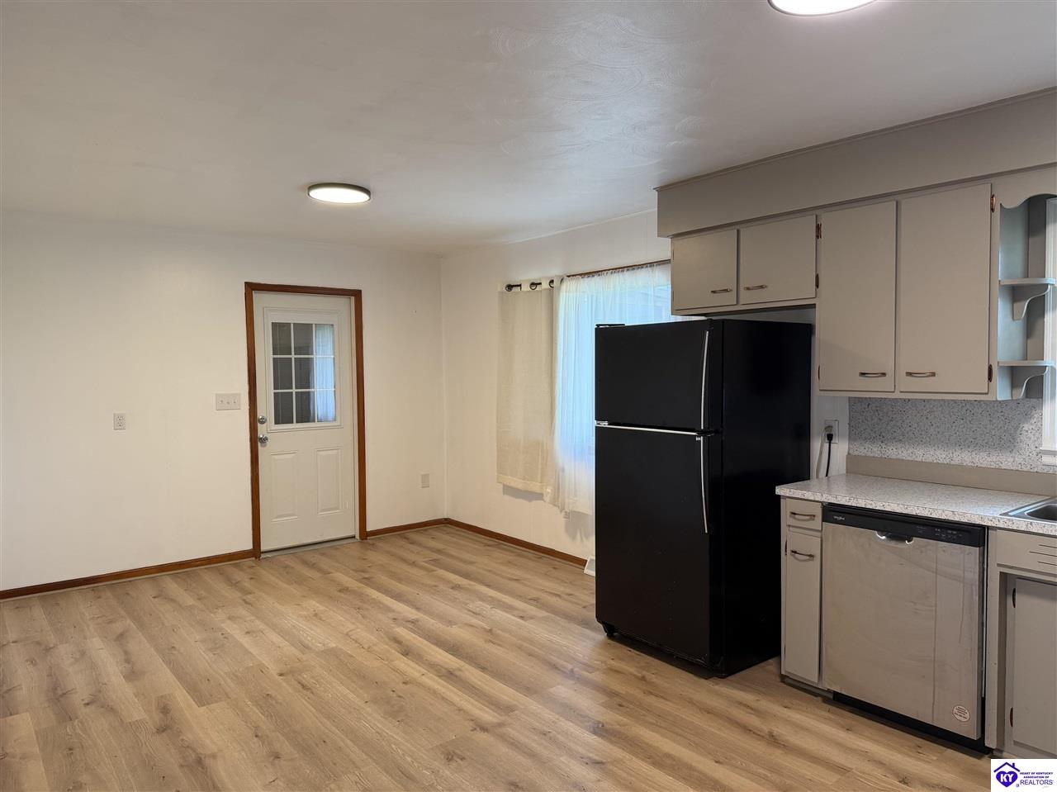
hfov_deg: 71.6
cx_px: 528
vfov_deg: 56.8
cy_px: 396
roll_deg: +1.3
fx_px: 733
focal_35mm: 24
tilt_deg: -1.7
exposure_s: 1/60
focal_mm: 6.76
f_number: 1.78
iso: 160
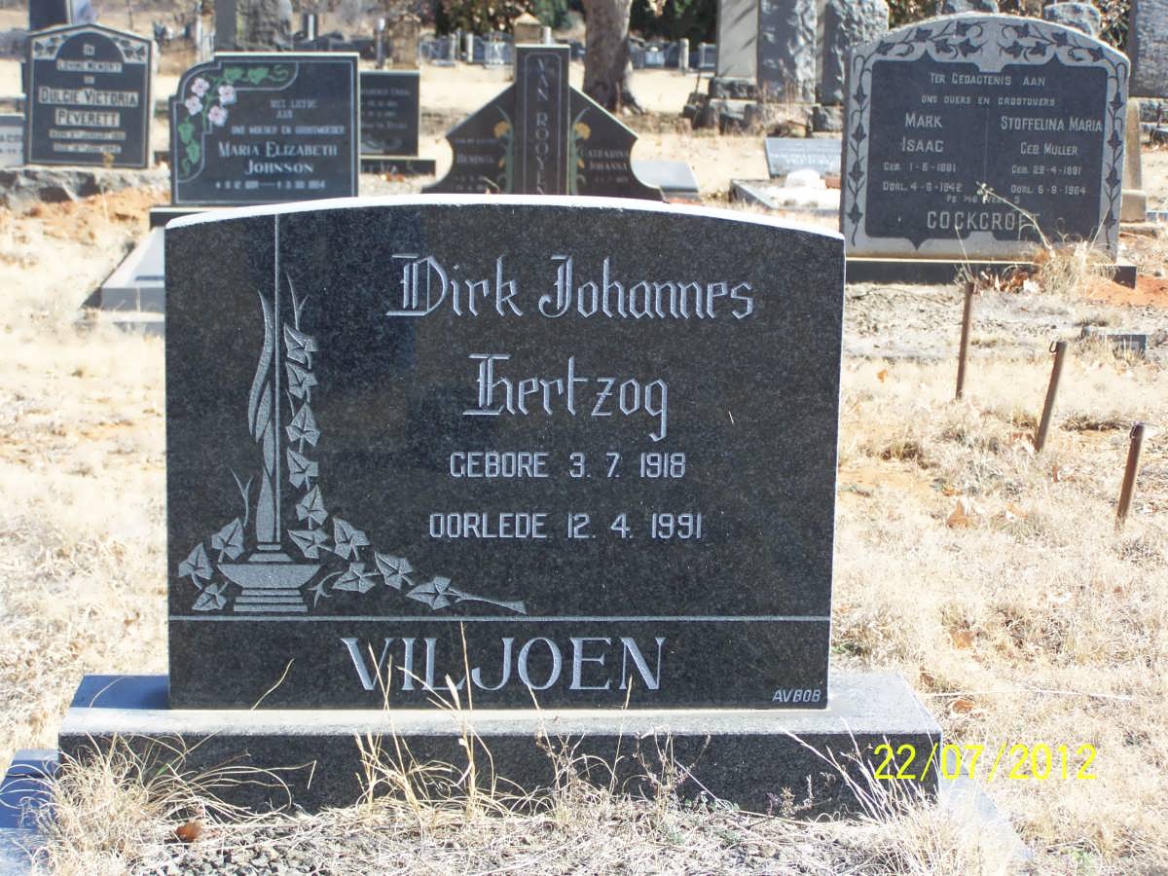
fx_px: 2531
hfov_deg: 26.0
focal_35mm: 75
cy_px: 438
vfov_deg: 19.6
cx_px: 584
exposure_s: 1/250
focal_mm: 12.5
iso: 64
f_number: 3.2
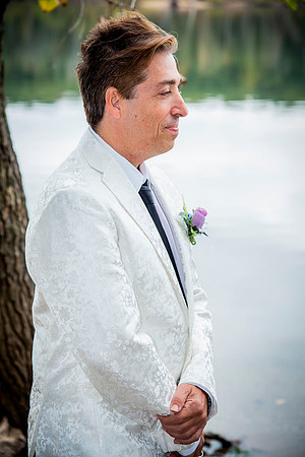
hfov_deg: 14.4
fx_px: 1207
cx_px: 152
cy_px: 228
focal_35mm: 95
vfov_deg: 21.5
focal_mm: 95
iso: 500
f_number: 5
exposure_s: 1/200
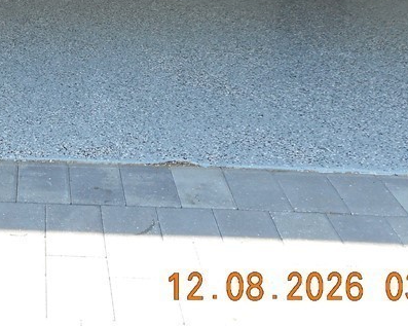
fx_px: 760
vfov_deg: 22.9
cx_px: -5
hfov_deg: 28.1
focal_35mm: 63
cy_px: -28
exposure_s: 1/160
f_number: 3.7
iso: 80
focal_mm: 4.5
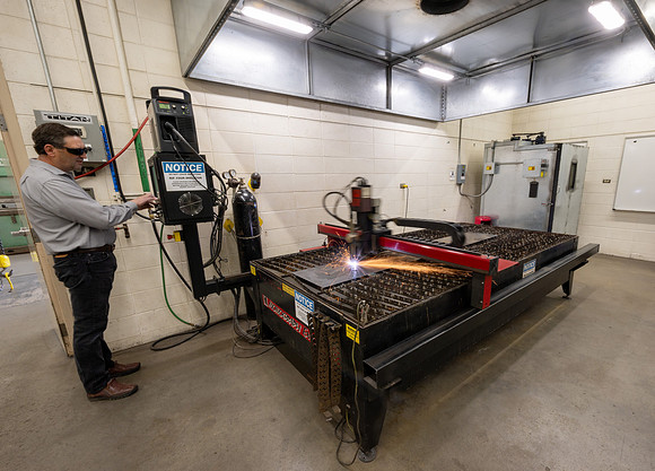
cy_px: 252
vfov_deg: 77.3
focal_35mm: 16
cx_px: 378
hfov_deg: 95.5
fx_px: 294
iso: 80
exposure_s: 1
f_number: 22
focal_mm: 14
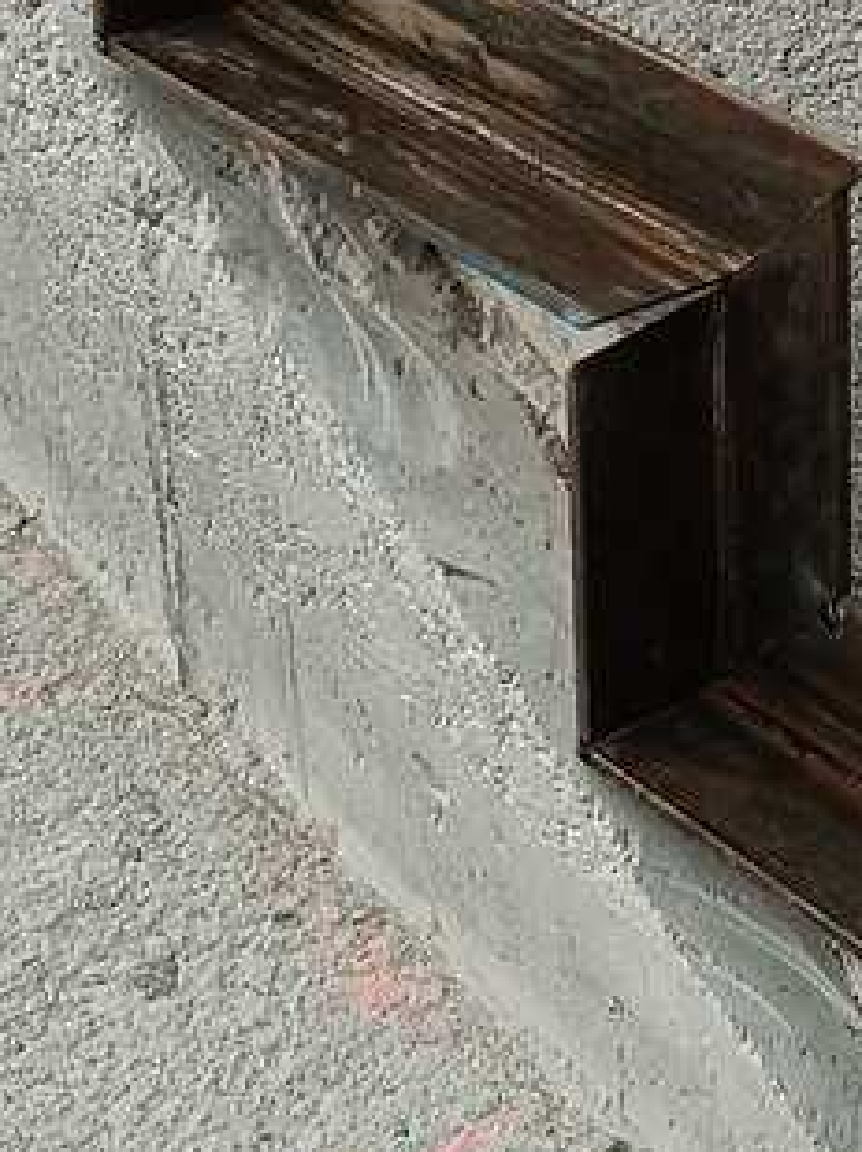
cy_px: -342
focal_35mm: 124
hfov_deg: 11.6
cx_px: 1085
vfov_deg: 15.2
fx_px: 4123
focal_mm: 6.14
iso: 1138
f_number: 1.65
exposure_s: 1/50
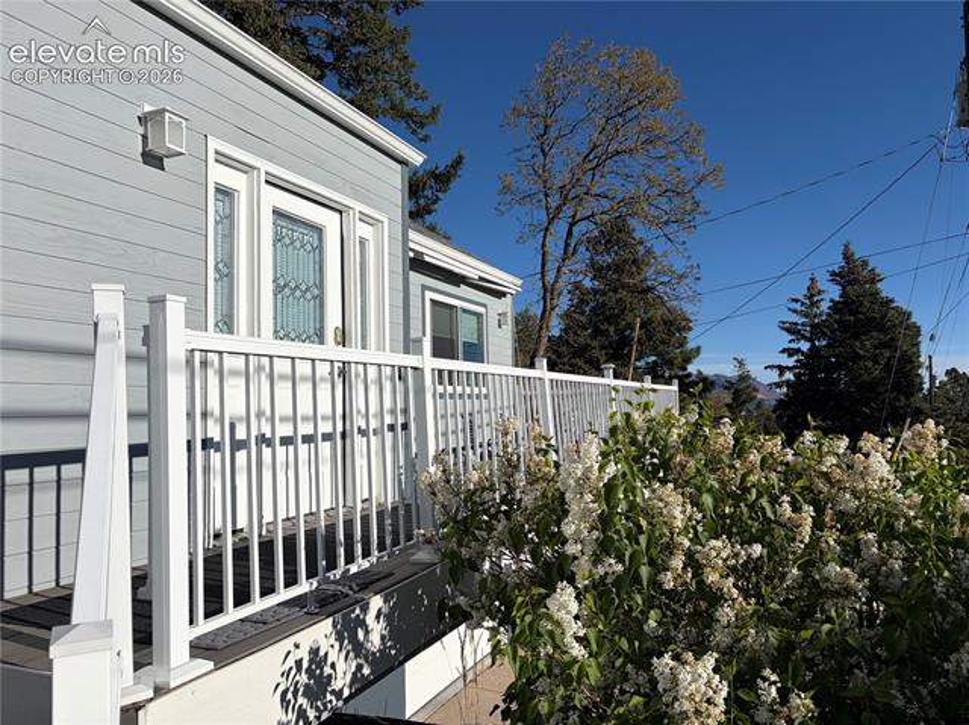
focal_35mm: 26
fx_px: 727
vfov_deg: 53.0
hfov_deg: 67.3
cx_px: 484
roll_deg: +1.3
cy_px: 362
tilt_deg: +3.4
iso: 50
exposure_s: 1/8850
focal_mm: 5.96
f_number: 1.6
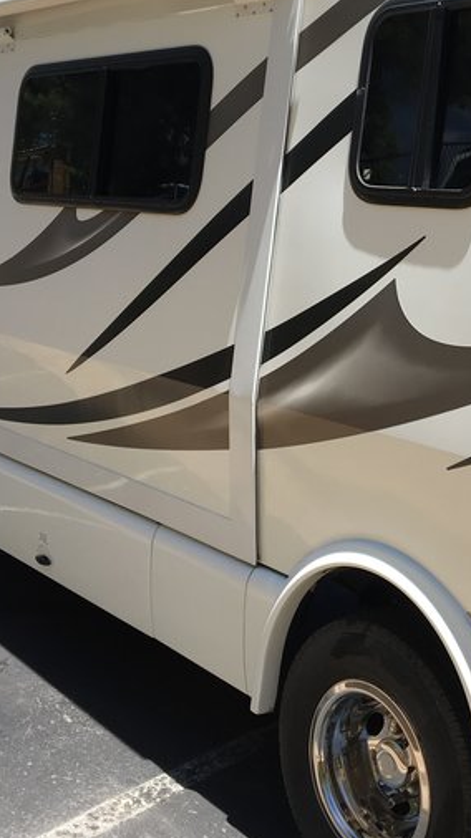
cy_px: 364
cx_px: 410
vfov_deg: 41.3
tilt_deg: -5.1
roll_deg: -4.1
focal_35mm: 50
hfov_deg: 23.4
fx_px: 1112
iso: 25
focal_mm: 4.15
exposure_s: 1/864
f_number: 2.2
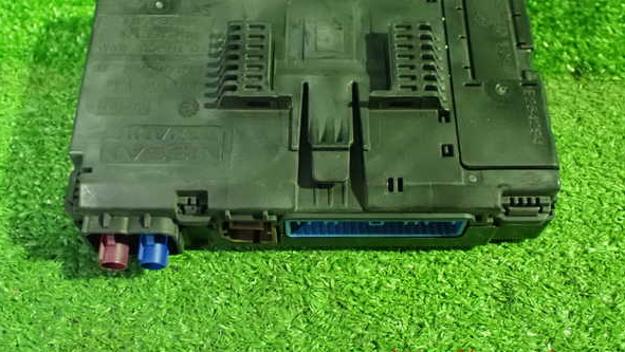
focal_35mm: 42
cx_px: 314
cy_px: 136
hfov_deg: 48.3
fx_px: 696
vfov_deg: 28.3
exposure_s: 1/25
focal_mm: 6.83
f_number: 2.7
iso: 1600
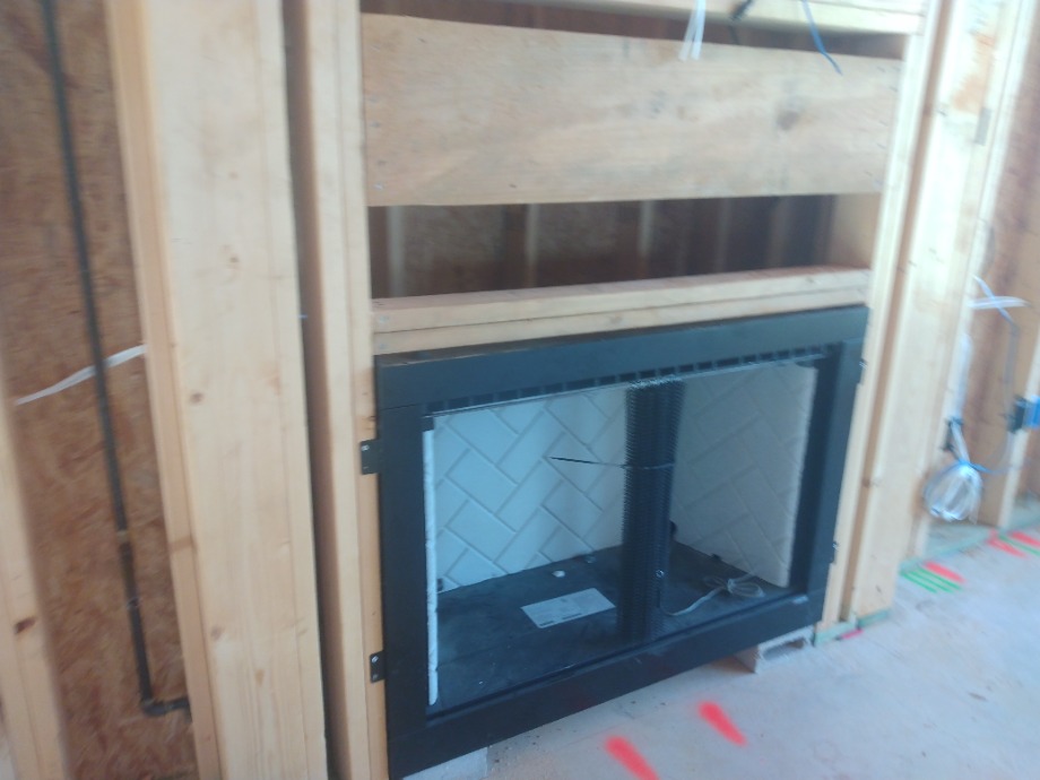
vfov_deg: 66.0
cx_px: 520
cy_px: 390
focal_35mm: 20
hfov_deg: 81.7
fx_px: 601
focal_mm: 3.54
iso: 184
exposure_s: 1/30
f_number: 2
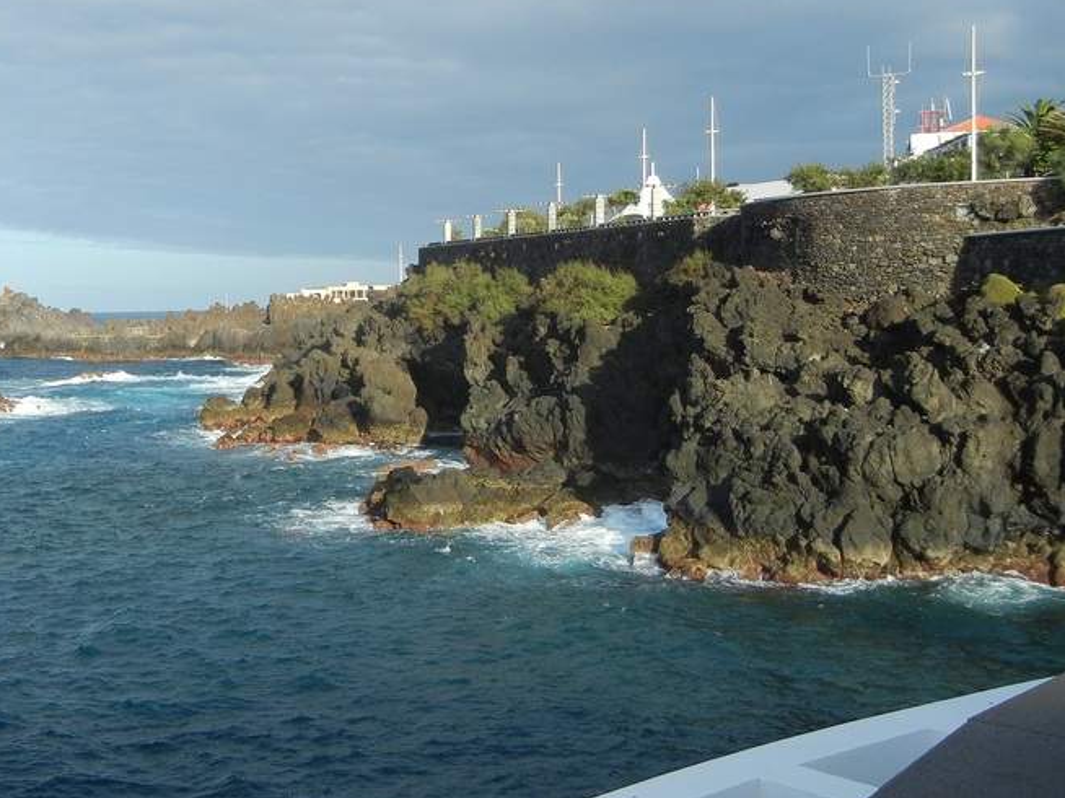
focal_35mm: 47
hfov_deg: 39.2
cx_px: 244
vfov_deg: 30.8
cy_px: 345
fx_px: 1445
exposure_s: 1/967
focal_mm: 5.4
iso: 160
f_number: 3.5
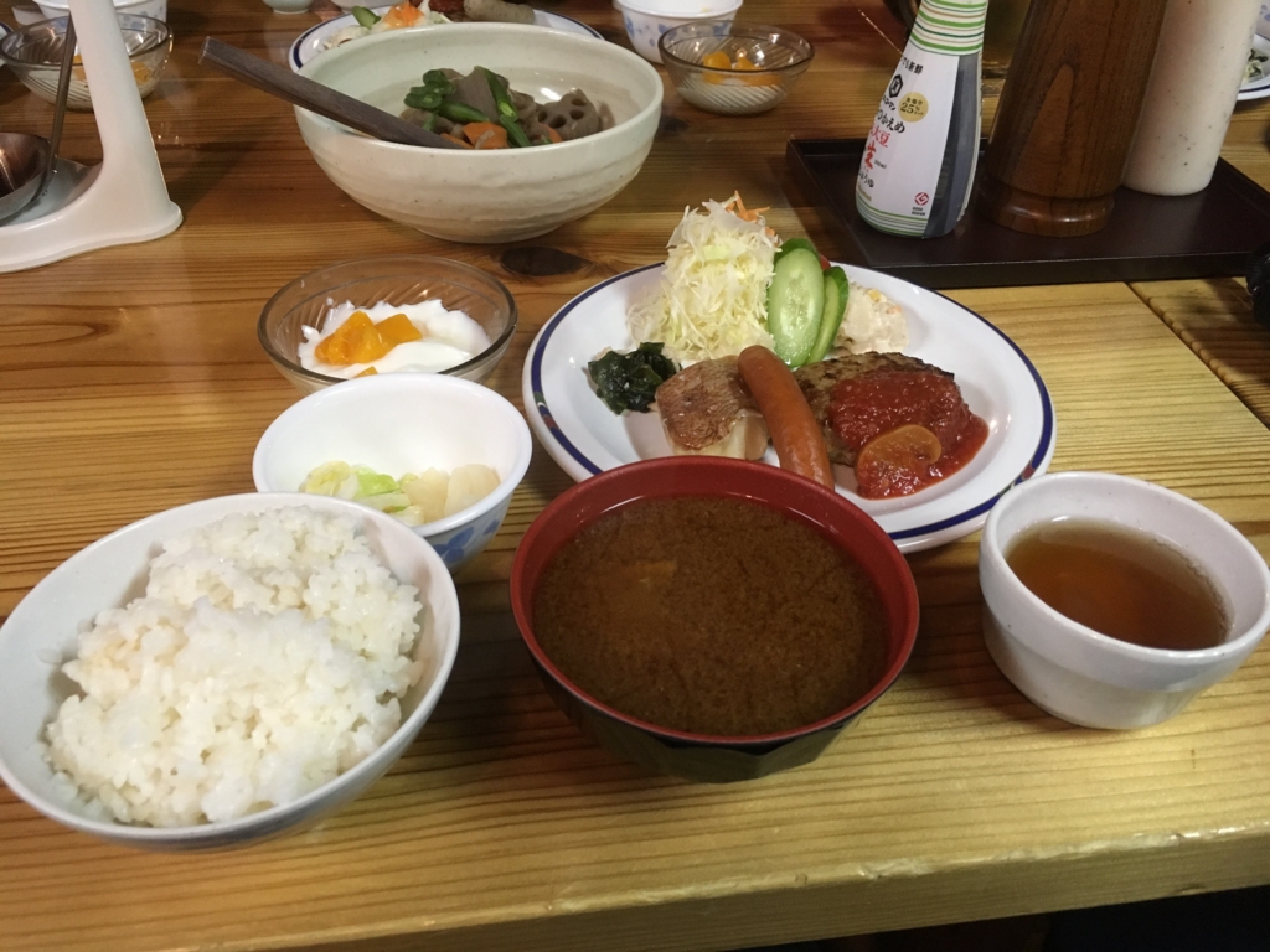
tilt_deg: -39.4
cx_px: 635
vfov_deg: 48.2
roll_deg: -3.0
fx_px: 1064
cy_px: 476
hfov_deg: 61.7
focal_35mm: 29
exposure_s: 1/24
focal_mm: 4.15
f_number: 2.2
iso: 200
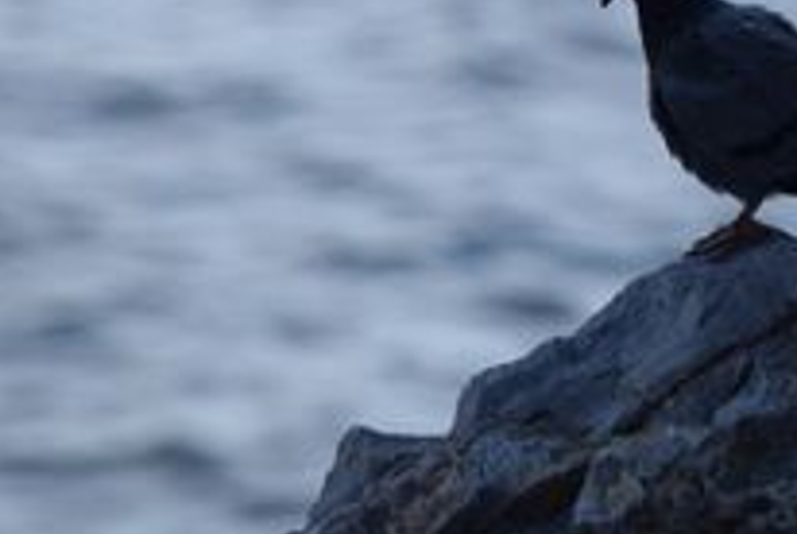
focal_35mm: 744
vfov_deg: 1.9
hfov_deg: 2.8
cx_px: 735
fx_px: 16495
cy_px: 17
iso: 200
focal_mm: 200
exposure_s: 1/800
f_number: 7.1
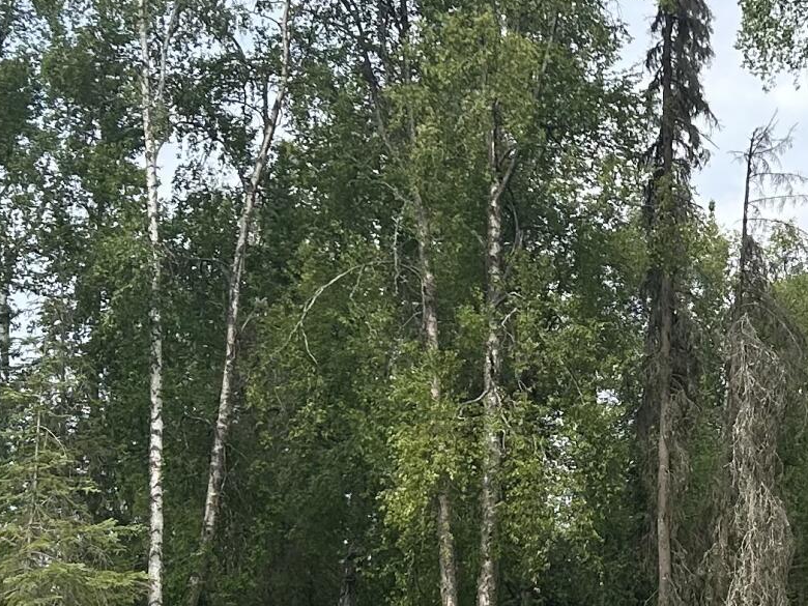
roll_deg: +2.4
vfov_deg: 14.8
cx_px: 699
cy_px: 396
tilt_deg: +12.2
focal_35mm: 100
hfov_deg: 19.3
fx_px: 2334
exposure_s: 1/2404
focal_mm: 5.7
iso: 50
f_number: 1.5
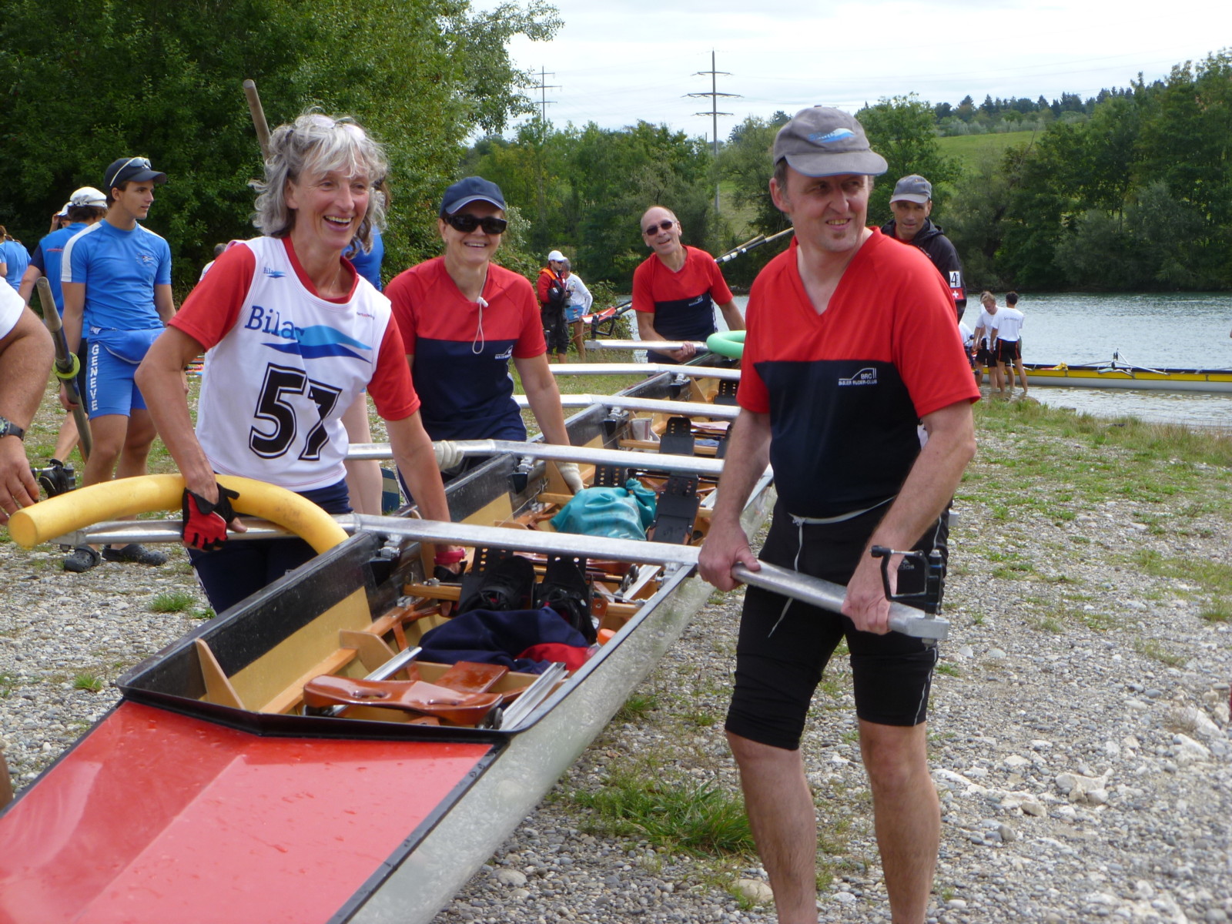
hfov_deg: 33.8
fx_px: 2029
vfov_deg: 25.7
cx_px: 616
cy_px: 462
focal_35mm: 57
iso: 80
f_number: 4
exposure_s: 1/320
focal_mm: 10.2
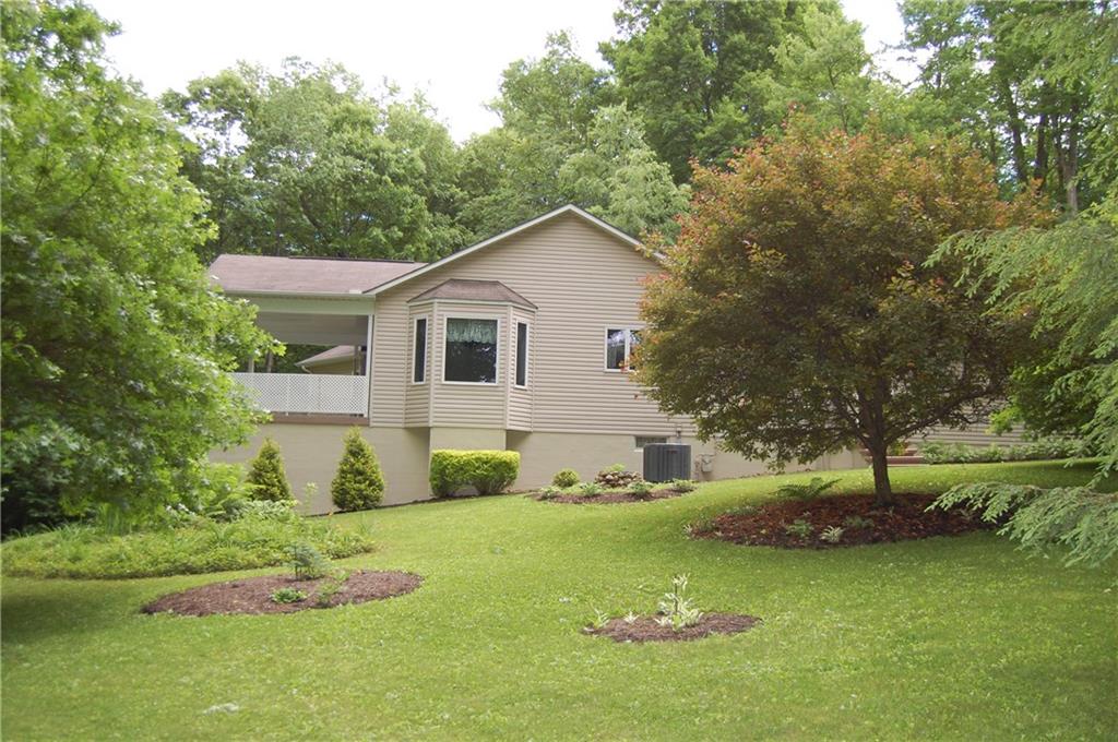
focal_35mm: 34
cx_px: 559
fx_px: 1070
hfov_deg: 55.2
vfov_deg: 38.3
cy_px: 371
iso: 400
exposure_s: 1/400
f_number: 3.8
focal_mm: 23
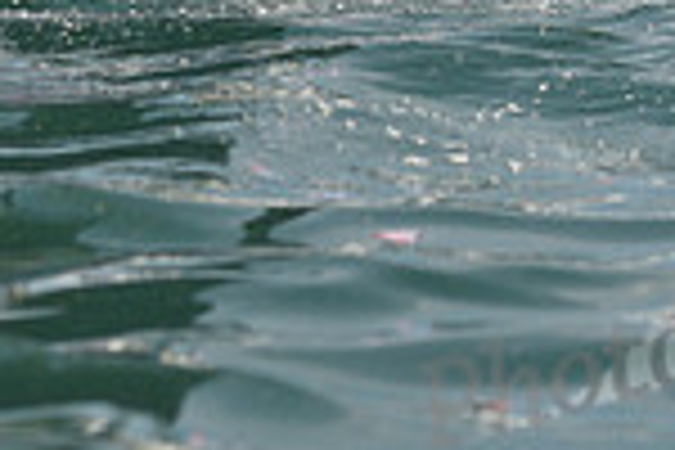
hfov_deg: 7.6
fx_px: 5081
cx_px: 189
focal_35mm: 271
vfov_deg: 5.0
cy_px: -295
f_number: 4
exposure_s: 1/800
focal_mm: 70
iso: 250
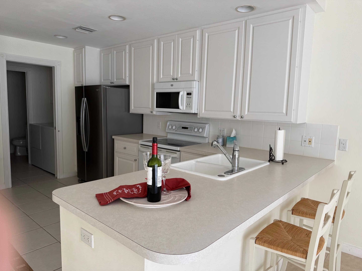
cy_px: 136
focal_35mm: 24
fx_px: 251
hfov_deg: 71.6
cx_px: 181
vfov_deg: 56.8
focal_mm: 6.76
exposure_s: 1/83
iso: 200
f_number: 1.78
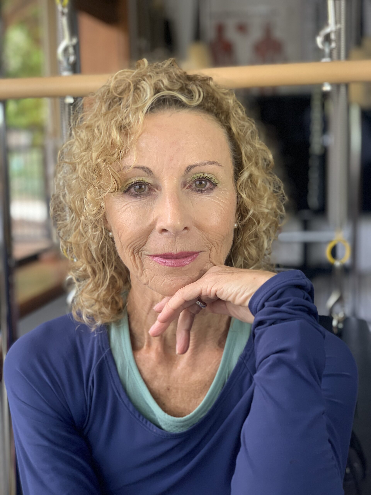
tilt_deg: -6.6
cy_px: 248
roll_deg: +1.8
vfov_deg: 36.8
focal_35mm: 52
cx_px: 186
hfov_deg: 28.0
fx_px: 743
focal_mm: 6
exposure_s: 1/60
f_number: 2.4
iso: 100
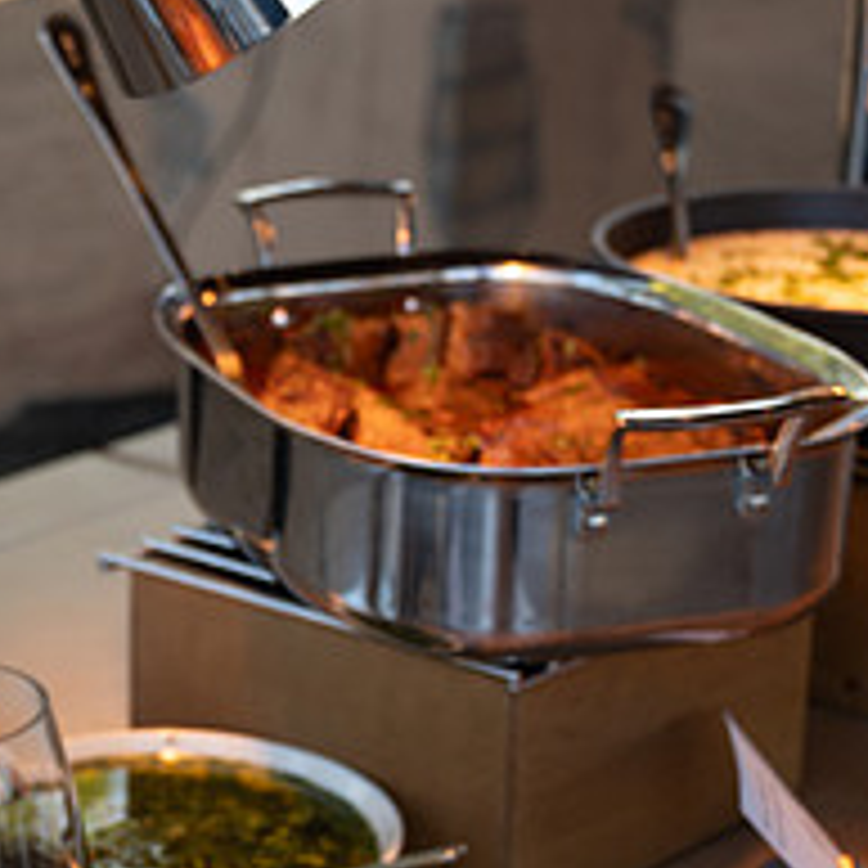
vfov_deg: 16.9
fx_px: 2894
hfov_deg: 16.4
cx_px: -135
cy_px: 702
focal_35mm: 102
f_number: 4
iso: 100
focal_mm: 40
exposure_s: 1/100
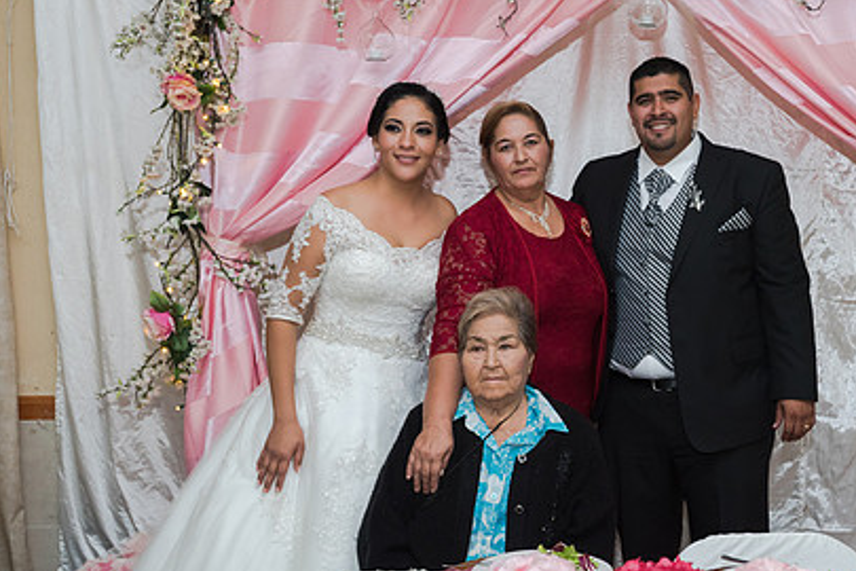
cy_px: 251
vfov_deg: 31.2
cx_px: 594
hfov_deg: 44.5
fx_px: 1022
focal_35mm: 43
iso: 1600
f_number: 3.5
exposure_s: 1/100
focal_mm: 30
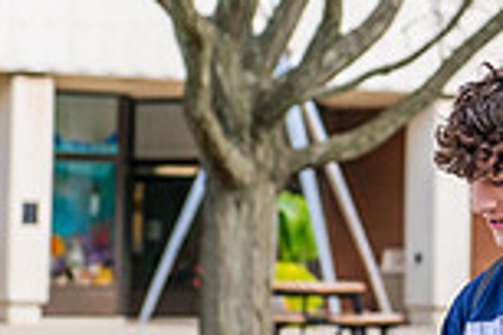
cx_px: 536
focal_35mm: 228
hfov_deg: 9.0
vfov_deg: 6.0
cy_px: 90
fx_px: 3185
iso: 200
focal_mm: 60
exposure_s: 1/320
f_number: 3.5
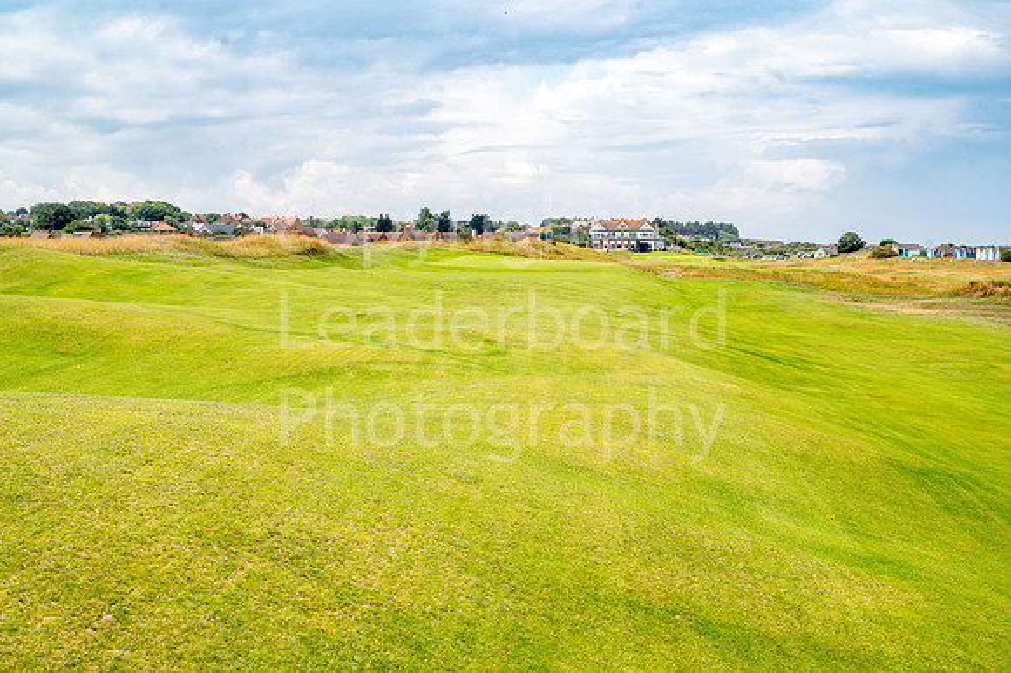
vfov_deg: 27.5
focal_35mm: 49
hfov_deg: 40.4
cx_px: 506
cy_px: 336
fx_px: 1375
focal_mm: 49
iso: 100
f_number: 8
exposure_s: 1/320
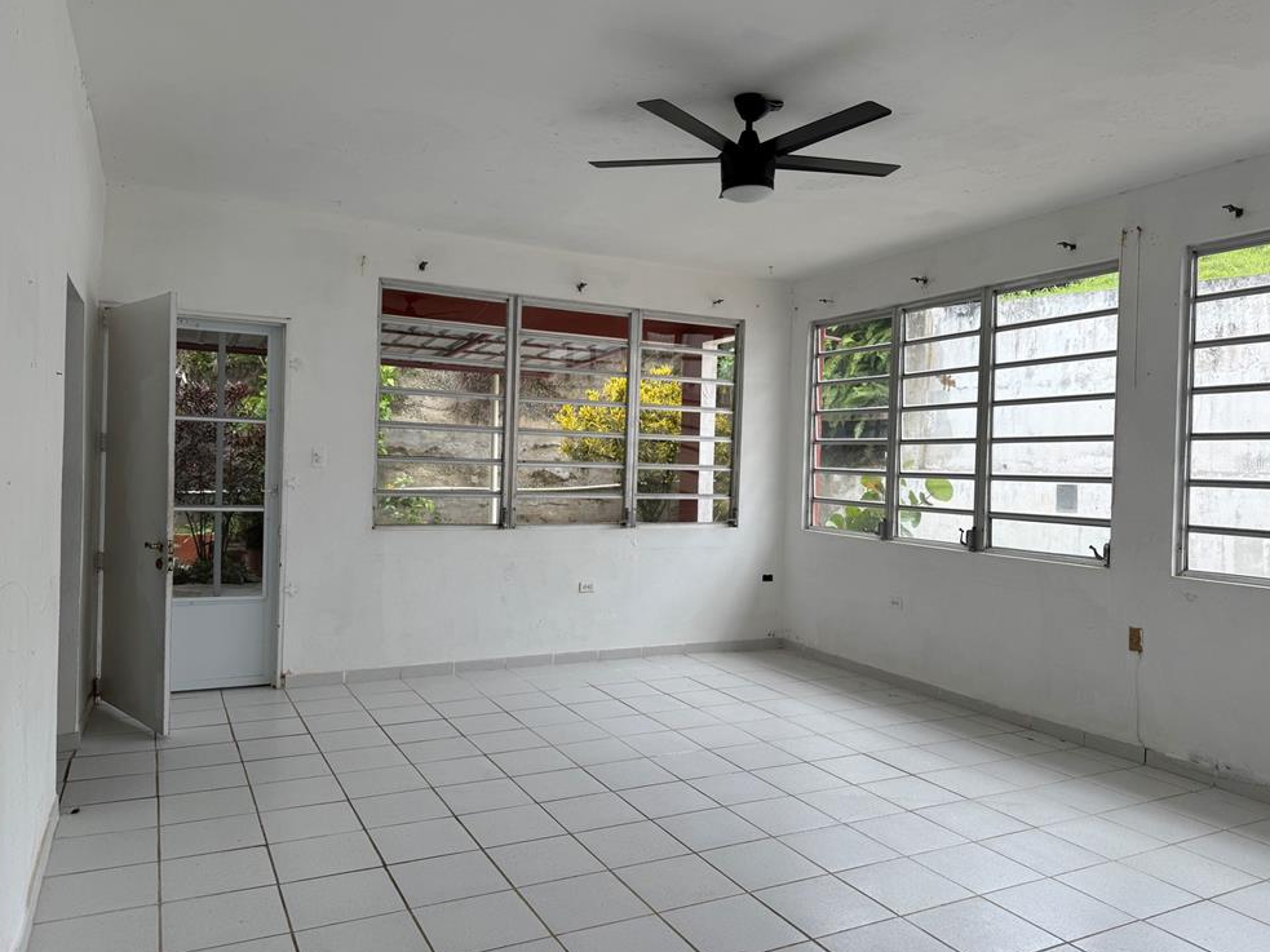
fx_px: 917
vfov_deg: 54.9
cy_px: 462
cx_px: 651
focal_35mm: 25
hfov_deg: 69.4
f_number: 1.78
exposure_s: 1/1060
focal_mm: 6.76
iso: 80
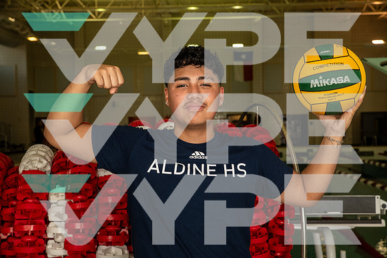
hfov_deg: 36.2
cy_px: 129
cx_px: 194
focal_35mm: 55
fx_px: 591
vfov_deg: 24.6
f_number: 7.1
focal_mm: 55
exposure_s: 1/250
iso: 500
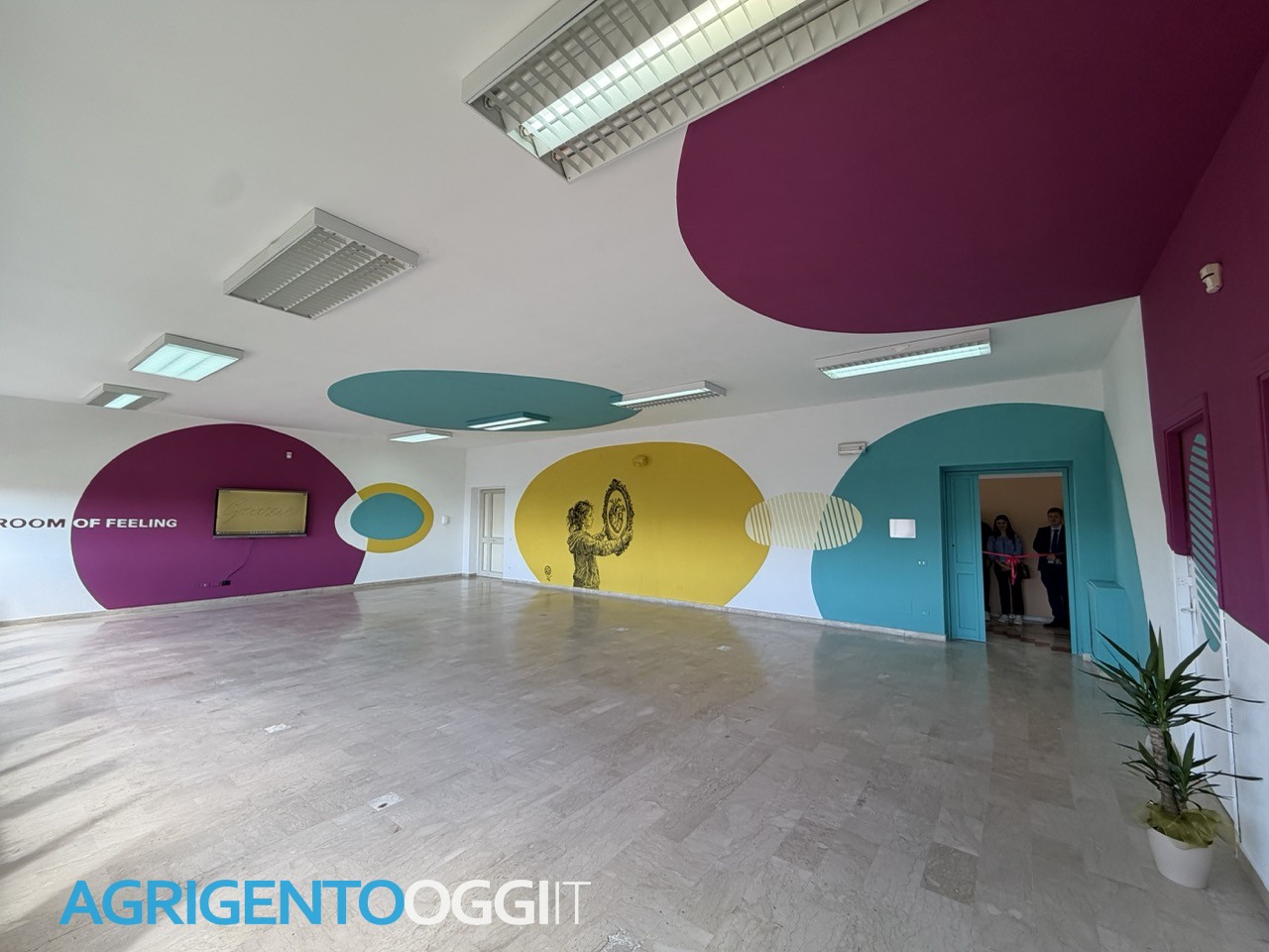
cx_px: 634
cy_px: 476
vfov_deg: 85.7
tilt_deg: +3.5
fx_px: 513
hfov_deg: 102.1
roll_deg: -0.5
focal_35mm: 14
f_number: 2.2
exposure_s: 1/100
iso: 50
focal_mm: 2.22
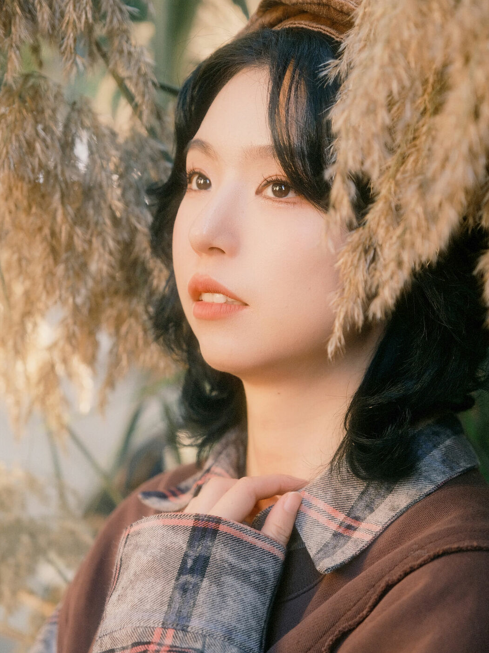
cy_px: 309
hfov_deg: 16.4
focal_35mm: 90
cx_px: 244
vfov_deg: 21.8
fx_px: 1696
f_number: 2.8
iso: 800
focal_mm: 55
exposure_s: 1/125
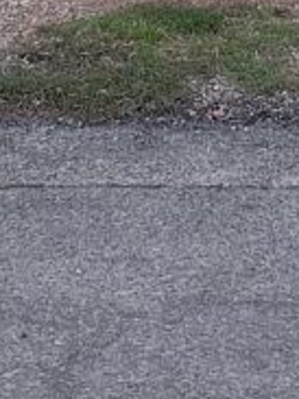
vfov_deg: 11.4
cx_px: -74
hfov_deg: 9.5
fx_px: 1764
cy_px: -440
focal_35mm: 153
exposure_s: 1/201
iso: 103
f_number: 1.8
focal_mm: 4.27
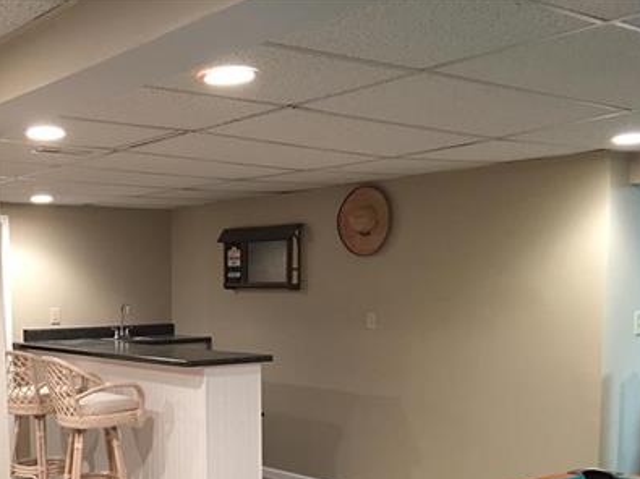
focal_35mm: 47
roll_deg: +0.8
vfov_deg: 30.1
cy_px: 382
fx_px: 869
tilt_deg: -5.3
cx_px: 152
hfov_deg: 39.3
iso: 100
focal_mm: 4.15
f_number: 2.2
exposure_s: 1/10
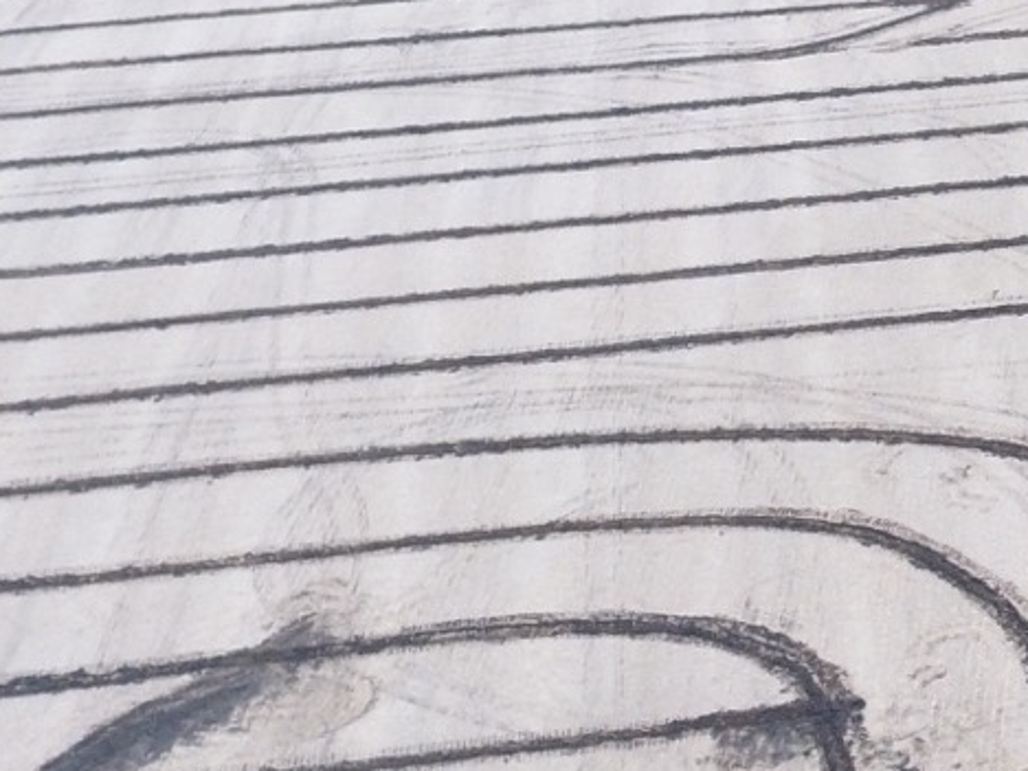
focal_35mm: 82
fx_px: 2435
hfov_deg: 19.9
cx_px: 1625
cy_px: 463
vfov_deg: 18.0
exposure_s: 1/100
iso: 195
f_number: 2.8
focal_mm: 3.61
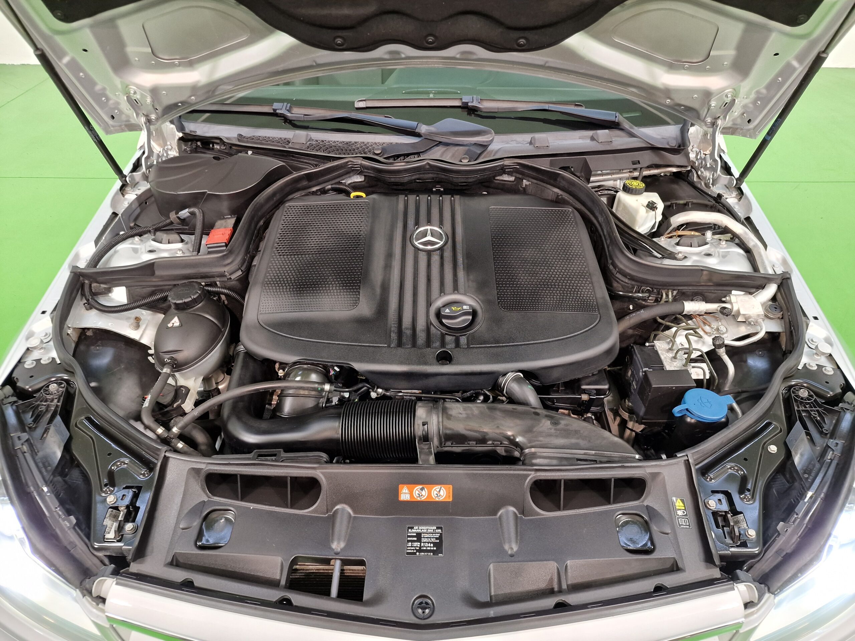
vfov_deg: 58.9
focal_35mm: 23
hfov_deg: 73.9
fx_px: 568
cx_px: 428
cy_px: 320
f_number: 1.8
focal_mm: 6.4
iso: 250
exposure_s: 1/50
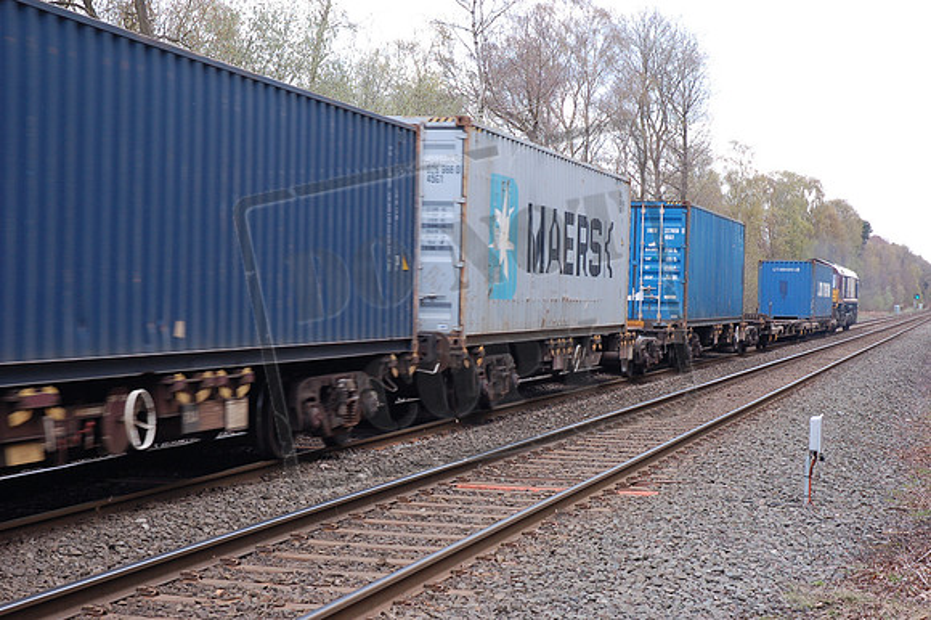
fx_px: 1861
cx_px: 466
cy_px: 310
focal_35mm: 72
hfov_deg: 28.1
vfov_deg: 18.9
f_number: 5.6
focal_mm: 48
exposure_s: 1/125
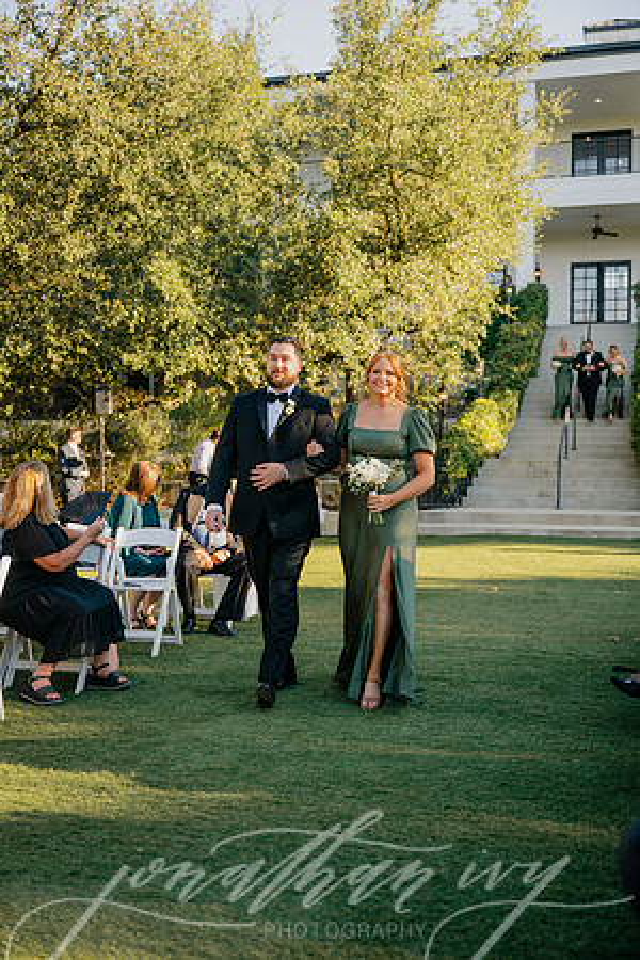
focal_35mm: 42
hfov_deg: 31.9
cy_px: 480
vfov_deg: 46.4
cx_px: 320
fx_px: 1120
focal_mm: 42
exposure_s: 1/1600
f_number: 2.8
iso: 200
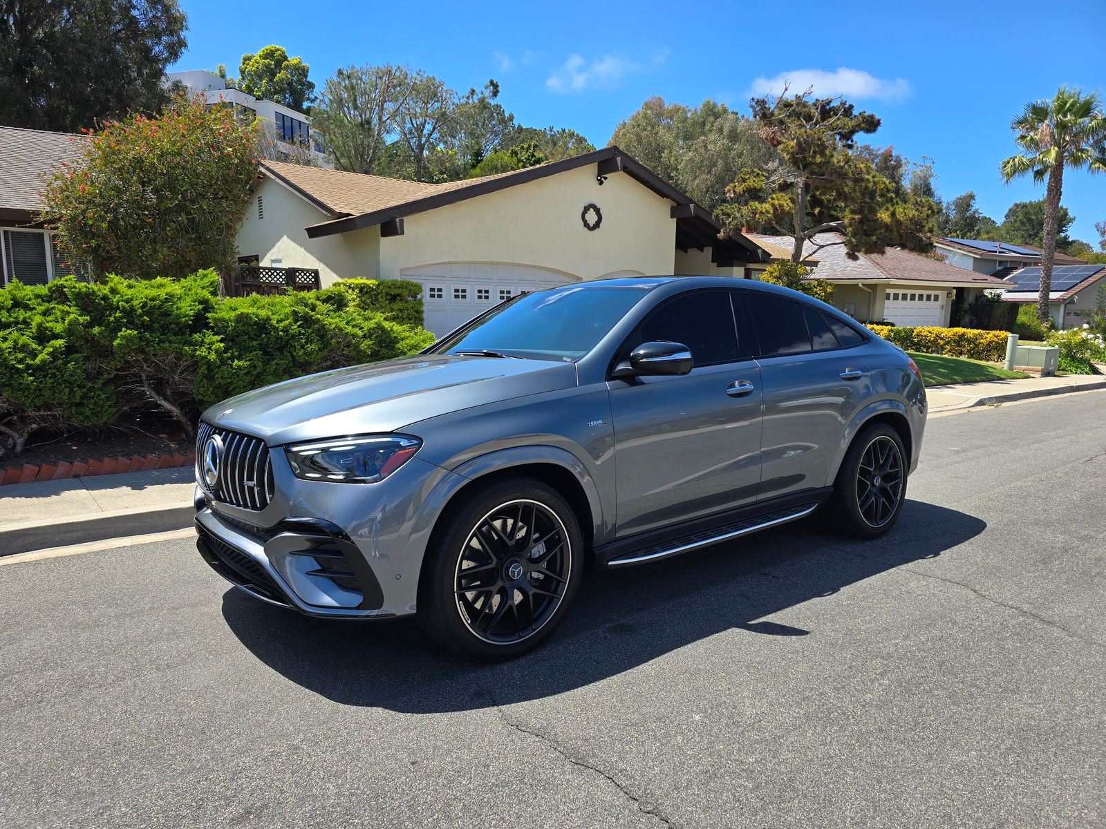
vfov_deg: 58.9
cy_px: 414
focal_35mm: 23
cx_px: 553
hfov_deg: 73.9
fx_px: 735
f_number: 1.7
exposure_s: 1/466
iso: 12
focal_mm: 6.3
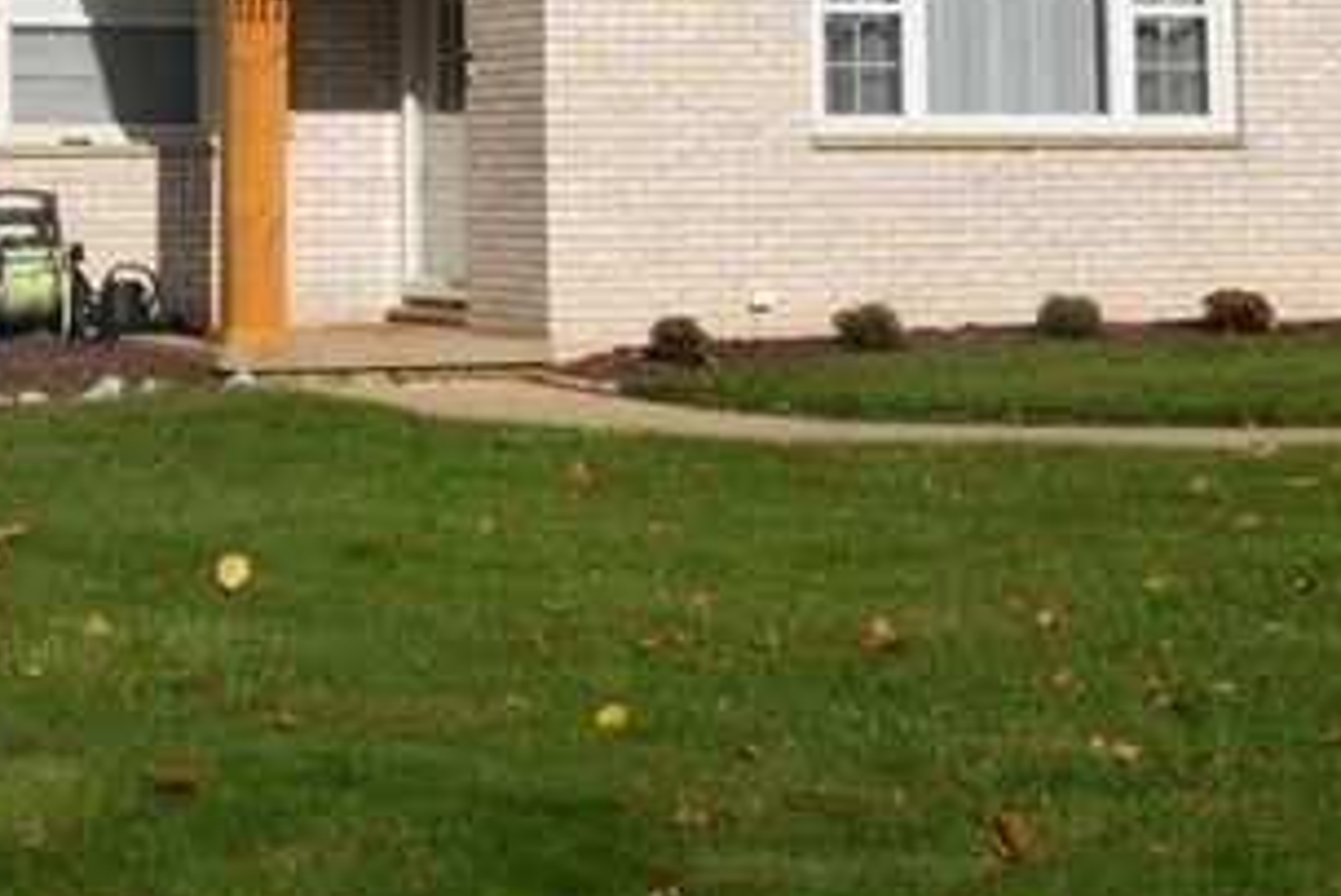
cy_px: -60
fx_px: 3987
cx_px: 148
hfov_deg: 18.8
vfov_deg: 12.6
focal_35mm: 107
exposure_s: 1/200
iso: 100
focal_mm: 20
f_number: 13
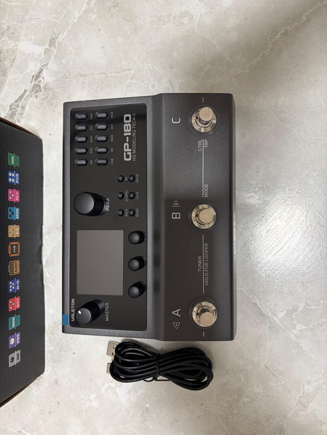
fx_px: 328
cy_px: 218
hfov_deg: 53.1
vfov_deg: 67.3
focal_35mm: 26
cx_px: 164
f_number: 1.6
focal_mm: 5.96
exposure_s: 1/60
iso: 200
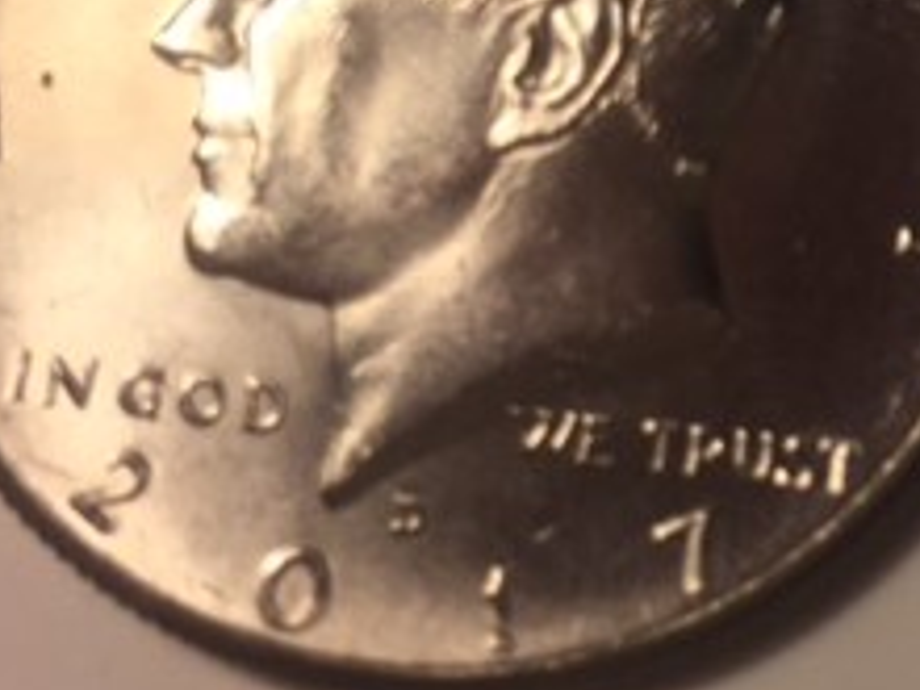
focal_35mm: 52
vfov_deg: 27.4
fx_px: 1382
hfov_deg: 36.8
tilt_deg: -78.9
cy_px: 125
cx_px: 441
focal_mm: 4.15
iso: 40
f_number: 2.2
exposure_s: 1/120
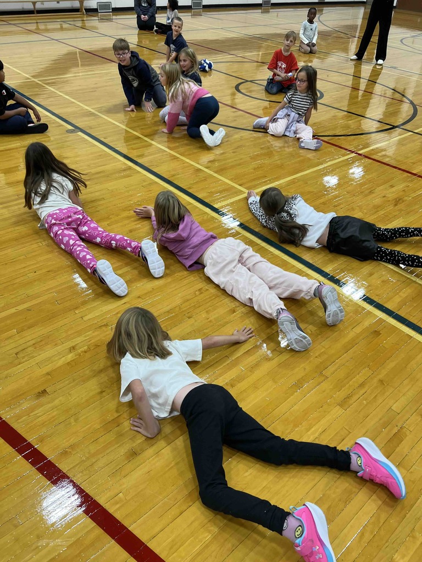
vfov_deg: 67.3
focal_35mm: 26
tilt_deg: -36.9
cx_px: 211
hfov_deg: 53.1
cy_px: 281
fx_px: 423
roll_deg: -3.0
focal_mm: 5.7
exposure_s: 1/120
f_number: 1.5
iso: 50
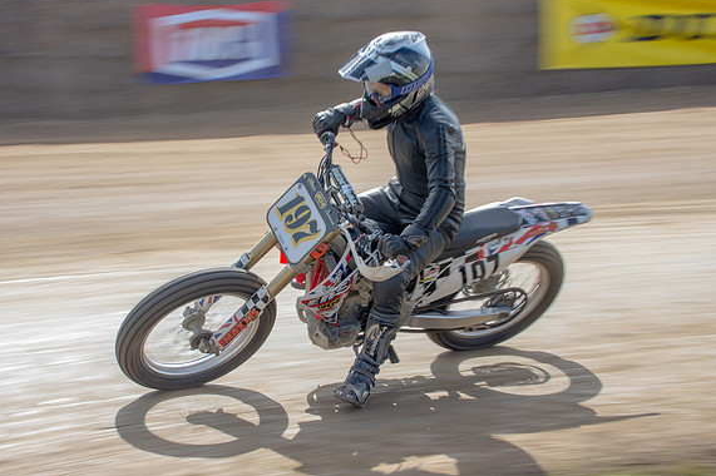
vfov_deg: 16.8
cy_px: 207
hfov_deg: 25.1
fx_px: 1610
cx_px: 314
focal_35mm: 81
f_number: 10
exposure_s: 1/100
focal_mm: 46
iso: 100
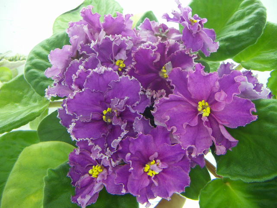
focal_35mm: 36
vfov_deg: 39.7
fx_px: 288
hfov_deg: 51.4
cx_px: 138
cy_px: 104
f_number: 2.8
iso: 80
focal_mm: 4.7
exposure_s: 1/50
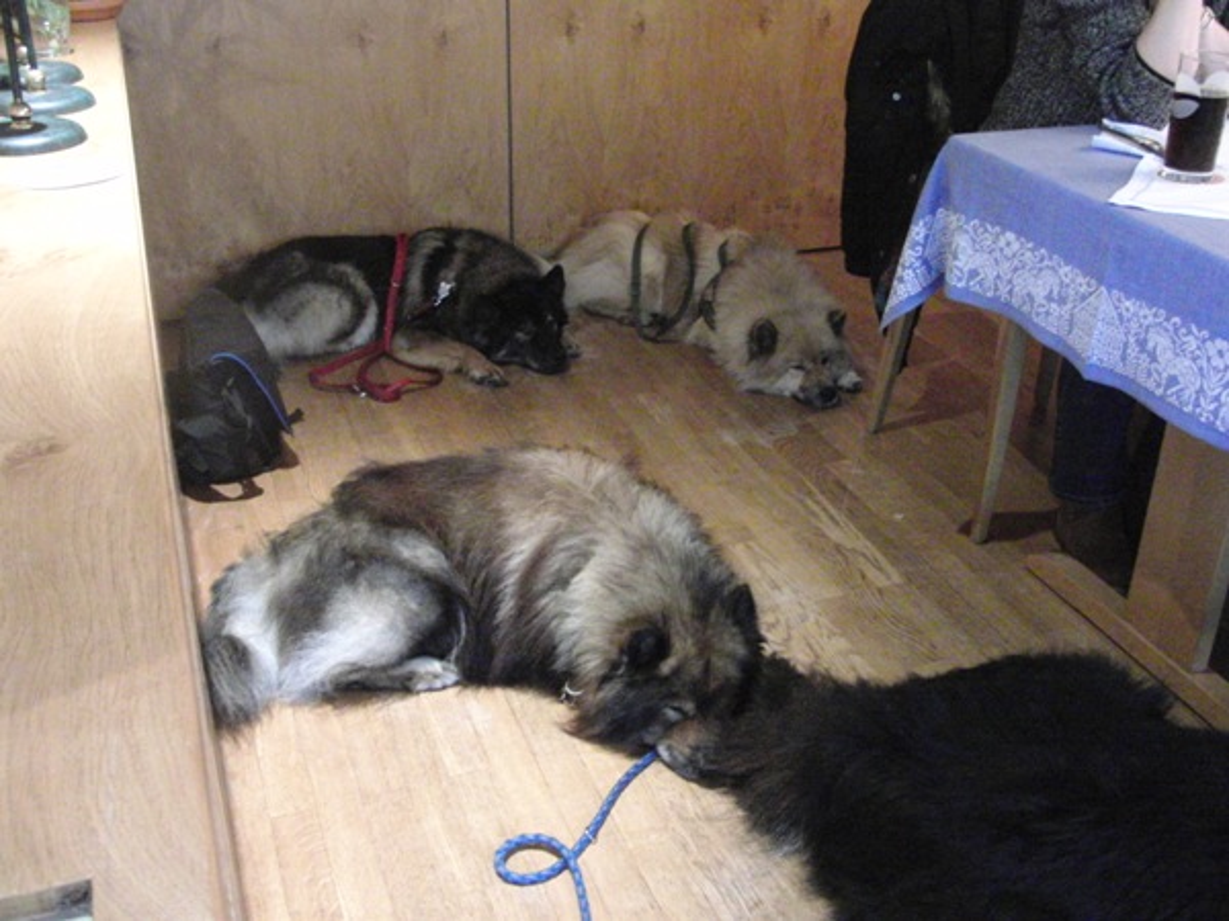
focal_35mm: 37
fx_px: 1314
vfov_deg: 38.7
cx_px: 614
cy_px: 460
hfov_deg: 50.1
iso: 1600
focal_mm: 6.42
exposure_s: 1/15
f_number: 3.6
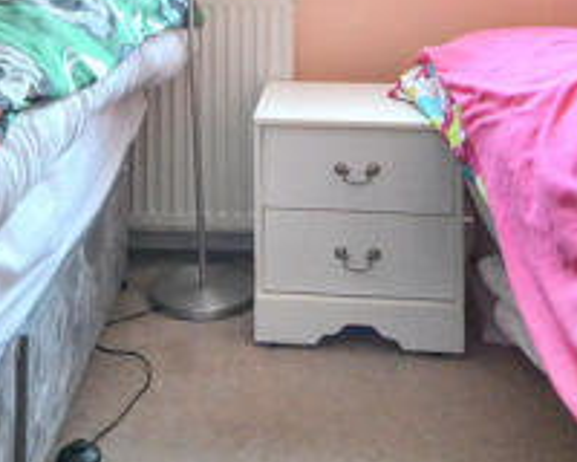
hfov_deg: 39.8
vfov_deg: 29.7
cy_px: -39
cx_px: 186
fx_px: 786
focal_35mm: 46
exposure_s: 1/60
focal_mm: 10
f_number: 3.5
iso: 1400
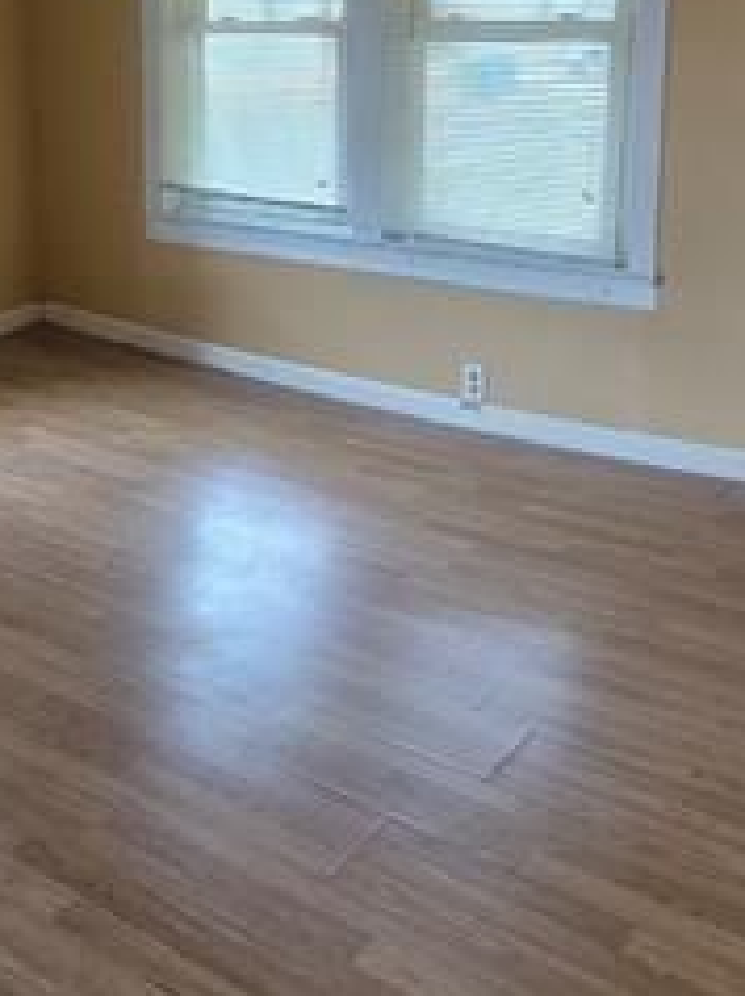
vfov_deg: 43.7
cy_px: 276
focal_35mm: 42
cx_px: 146
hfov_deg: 33.3
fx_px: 1207
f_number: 2.2
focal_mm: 1.74
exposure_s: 1/60
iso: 320
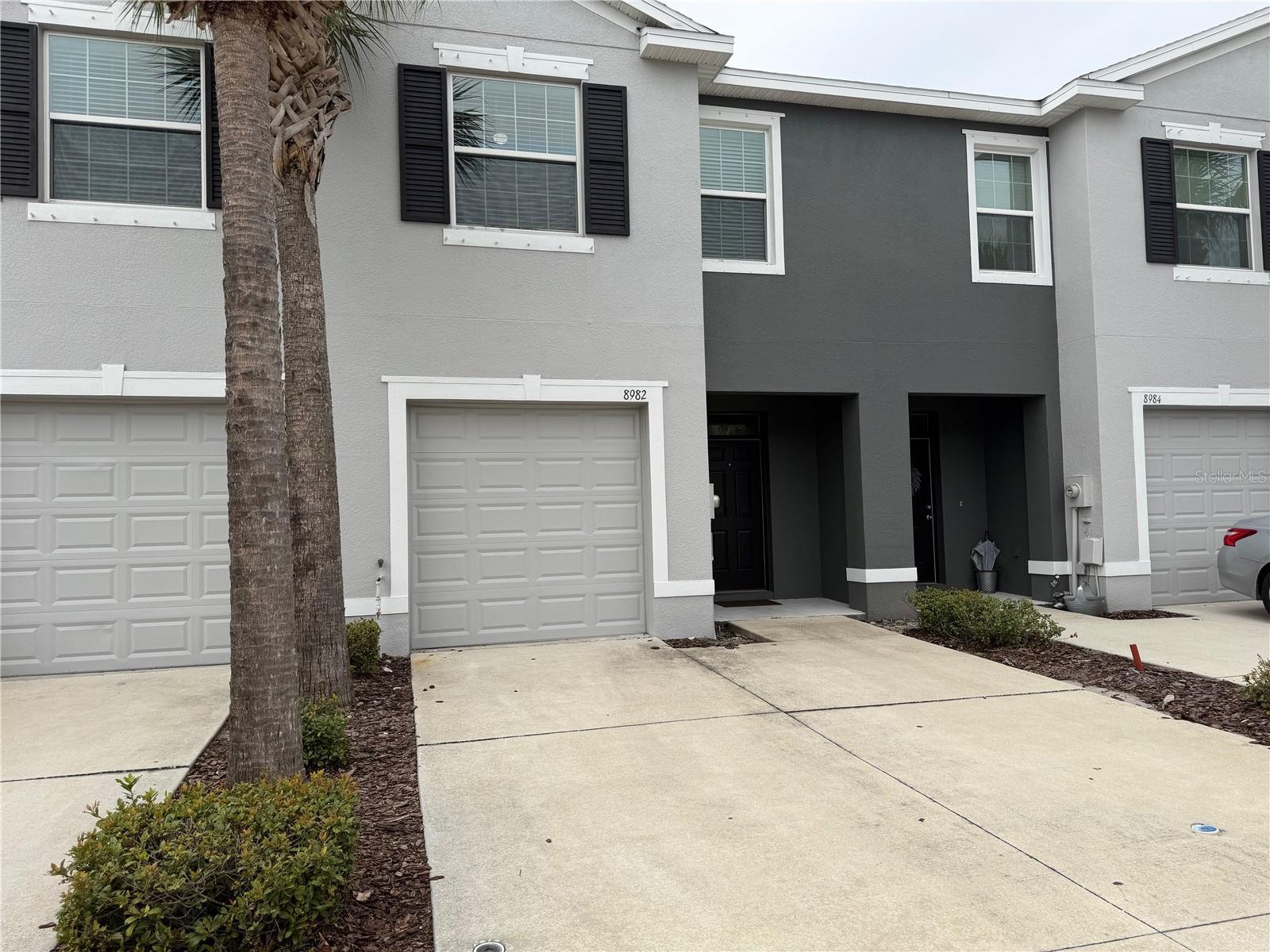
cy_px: 476
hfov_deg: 71.6
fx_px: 881
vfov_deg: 56.8
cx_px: 635
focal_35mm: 24
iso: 80
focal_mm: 6.76
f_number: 1.78
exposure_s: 1/3021
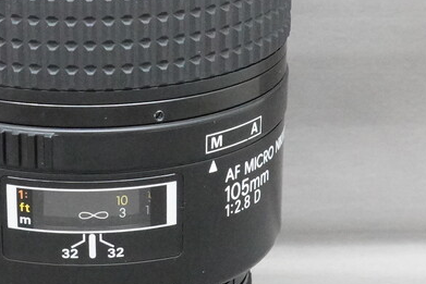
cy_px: 82
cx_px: 125
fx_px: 1598
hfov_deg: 15.1
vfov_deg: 10.2
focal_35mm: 135
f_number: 5.6
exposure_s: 1/50
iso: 4000
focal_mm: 16.21
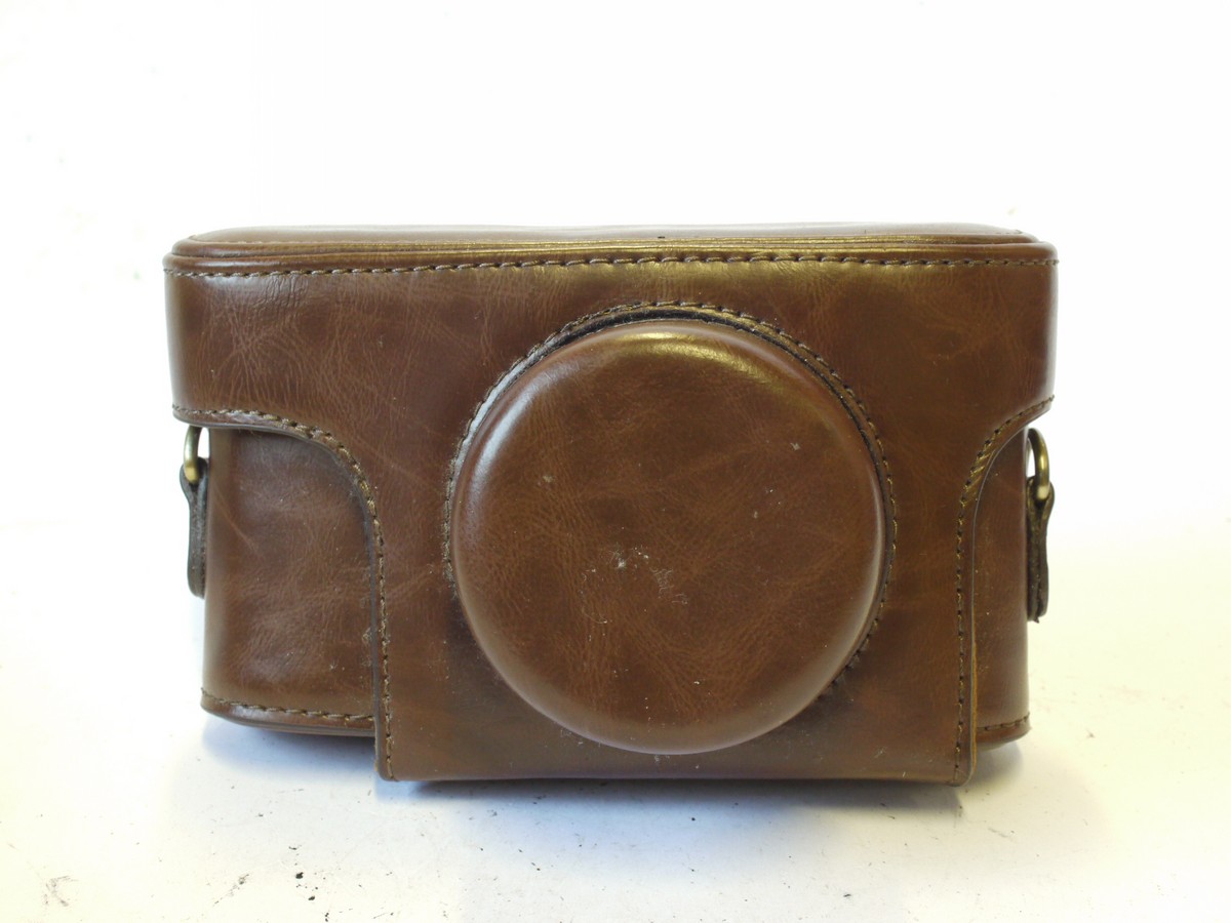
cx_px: 616
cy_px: 462
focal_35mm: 60
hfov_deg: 32.2
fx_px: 2134
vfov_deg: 24.4
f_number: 9
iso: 800
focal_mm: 30
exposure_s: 1/20
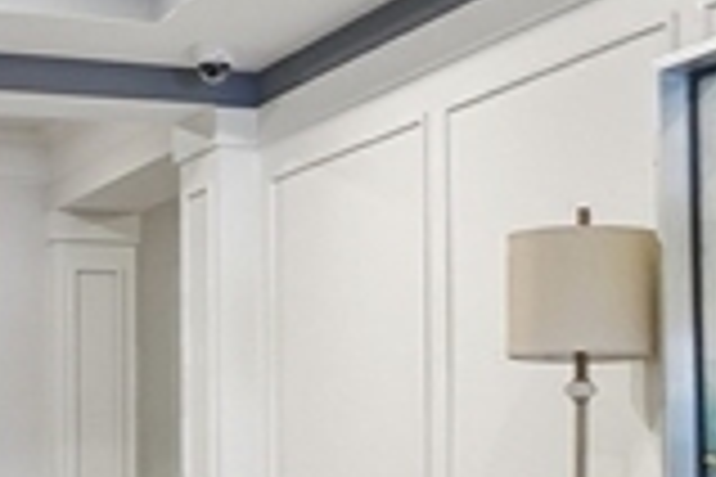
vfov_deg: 13.0
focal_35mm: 103
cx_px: 153
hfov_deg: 19.6
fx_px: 2048
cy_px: 544
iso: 1600
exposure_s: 1/60
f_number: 8
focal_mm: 16
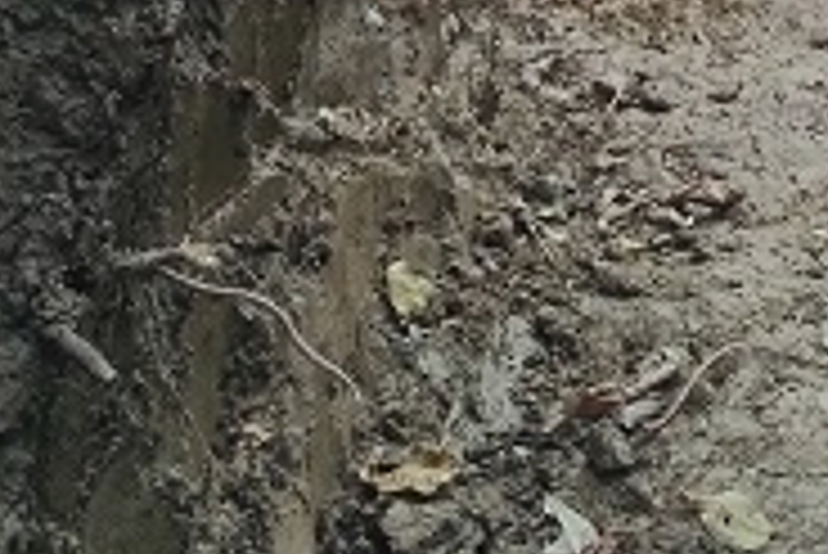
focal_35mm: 76
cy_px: -360
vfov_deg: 15.9
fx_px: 1749
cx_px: 758
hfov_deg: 25.7
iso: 941
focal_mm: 4.27
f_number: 1.8
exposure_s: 1/60
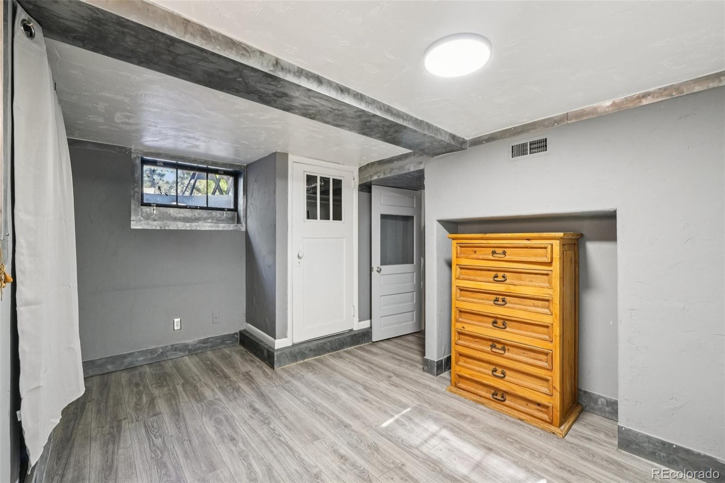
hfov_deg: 100.4
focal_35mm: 15
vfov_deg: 77.3
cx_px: 362
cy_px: 242
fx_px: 302
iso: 800
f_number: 8
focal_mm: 10
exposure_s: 1/4
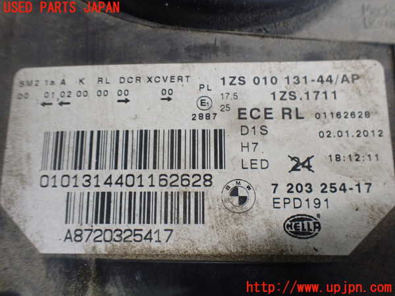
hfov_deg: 60.0
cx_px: 198
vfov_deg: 46.8
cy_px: 148
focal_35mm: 30
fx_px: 342
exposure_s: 1/125
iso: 800
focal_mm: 5.4
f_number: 2.3
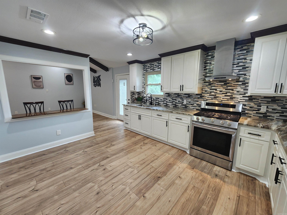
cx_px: 144
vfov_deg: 89.9
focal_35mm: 13
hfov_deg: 106.2
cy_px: 108
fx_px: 108
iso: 200
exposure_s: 1/60
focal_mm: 2.2
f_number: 2.2
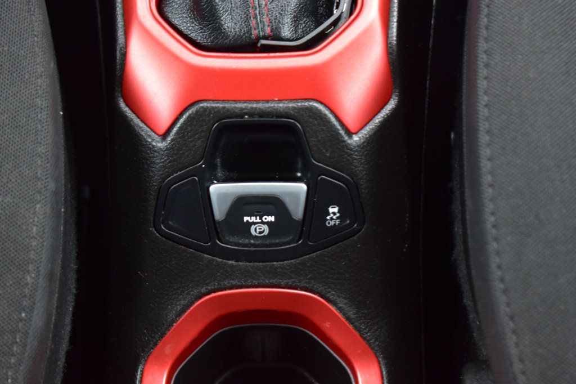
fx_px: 1320
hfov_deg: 24.6
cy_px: 192
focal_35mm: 82
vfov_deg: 16.5
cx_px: 288
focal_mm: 55
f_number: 6.3
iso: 560
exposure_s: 1/15
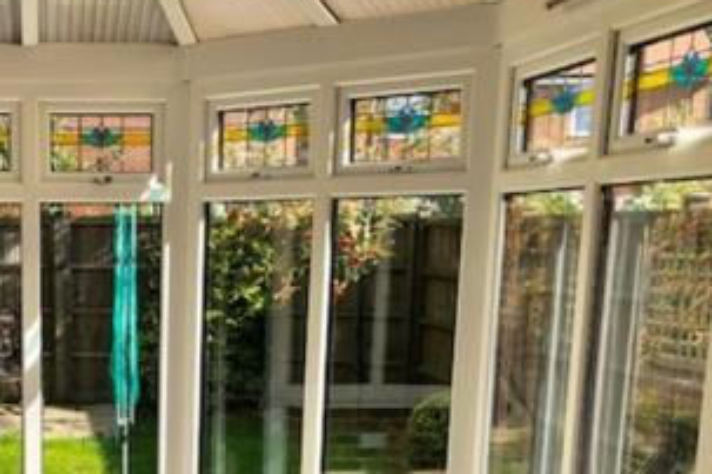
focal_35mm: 56
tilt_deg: -11.1
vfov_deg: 23.4
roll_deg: +0.8
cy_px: 442
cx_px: 83
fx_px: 1107
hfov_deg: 33.9
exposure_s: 1/873
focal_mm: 4
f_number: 1.8
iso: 20
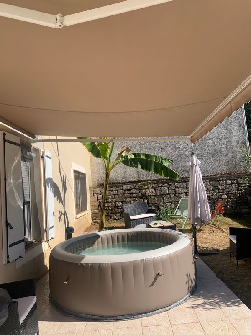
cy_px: 168
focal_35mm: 26
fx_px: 251
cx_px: 126
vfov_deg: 67.3
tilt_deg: +5.1
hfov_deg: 53.1
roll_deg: +5.3
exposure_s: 1/2208
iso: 25
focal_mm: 4.25
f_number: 1.8
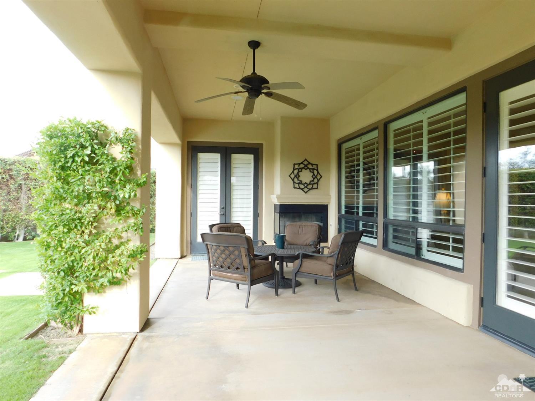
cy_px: 200
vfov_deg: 58.9
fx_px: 355
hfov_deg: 73.9
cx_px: 268
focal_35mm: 23
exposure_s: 1/80
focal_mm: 4
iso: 125
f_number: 3
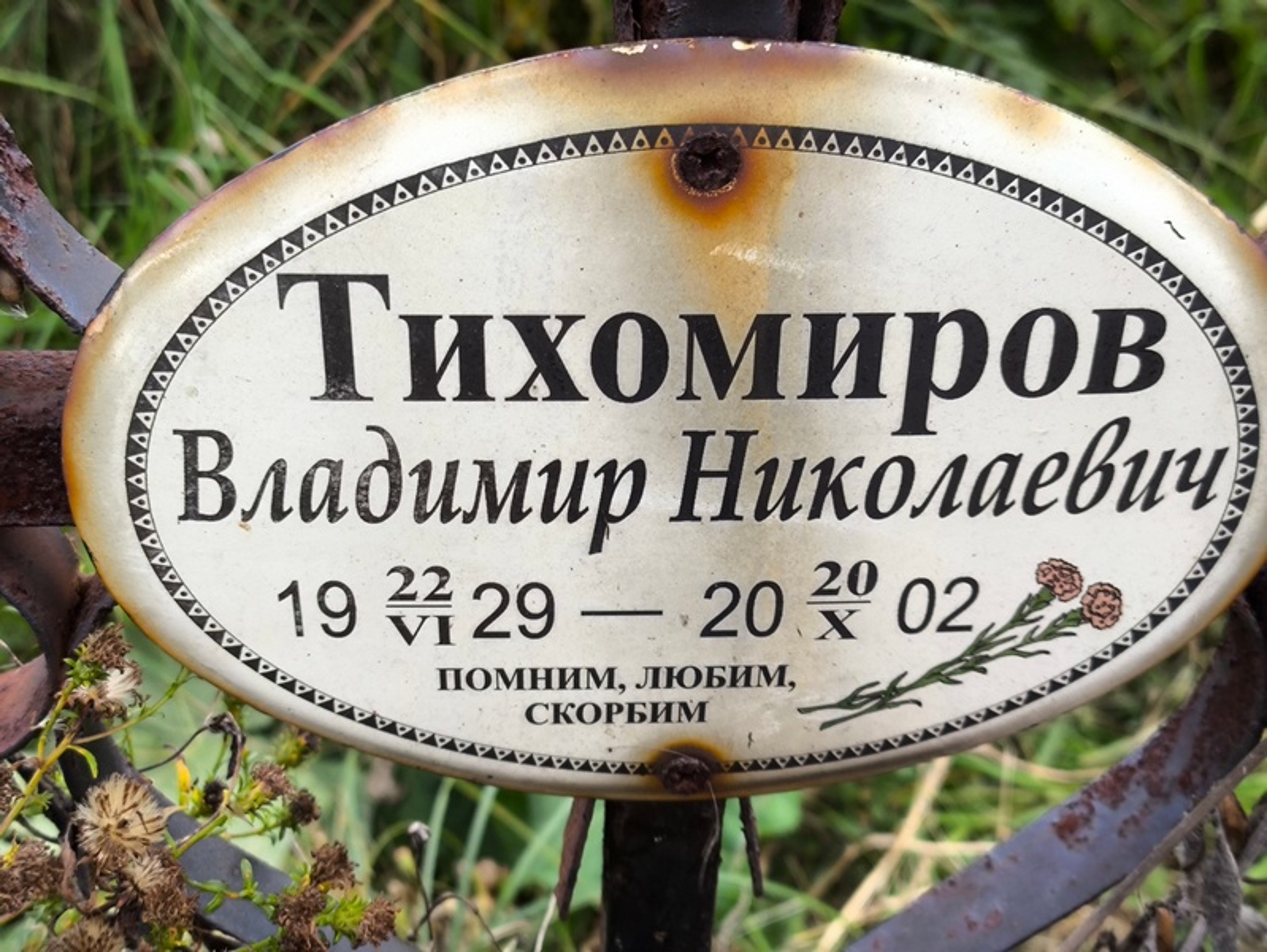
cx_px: 634
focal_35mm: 50
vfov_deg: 29.1
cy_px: 476
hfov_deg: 38.2
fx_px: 1831
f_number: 1.7
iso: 64
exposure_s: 1/120
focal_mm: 4.71
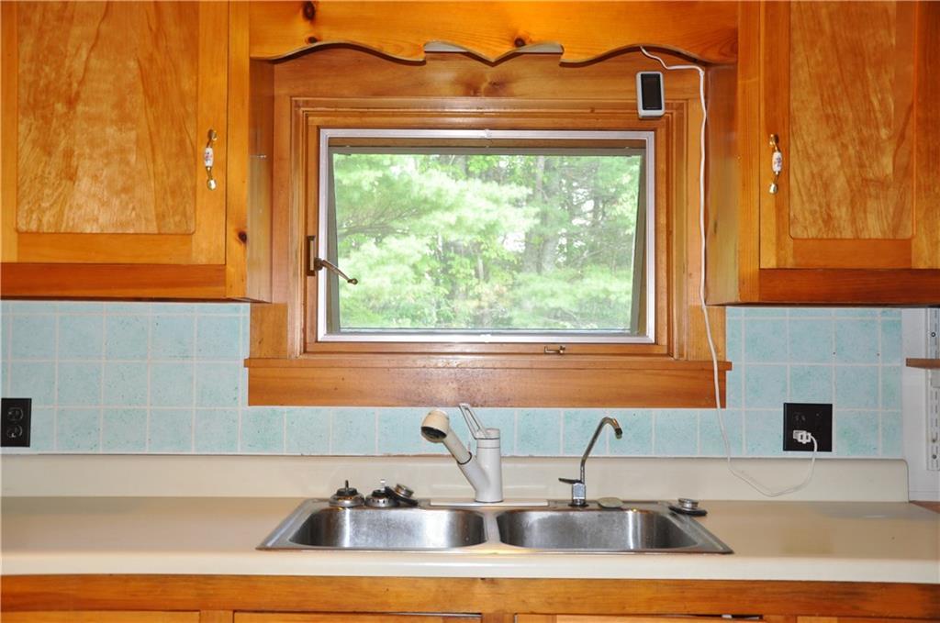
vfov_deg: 35.4
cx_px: 470
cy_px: 312
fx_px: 977
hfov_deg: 51.4
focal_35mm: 38
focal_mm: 25
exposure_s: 1/60
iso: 800
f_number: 4
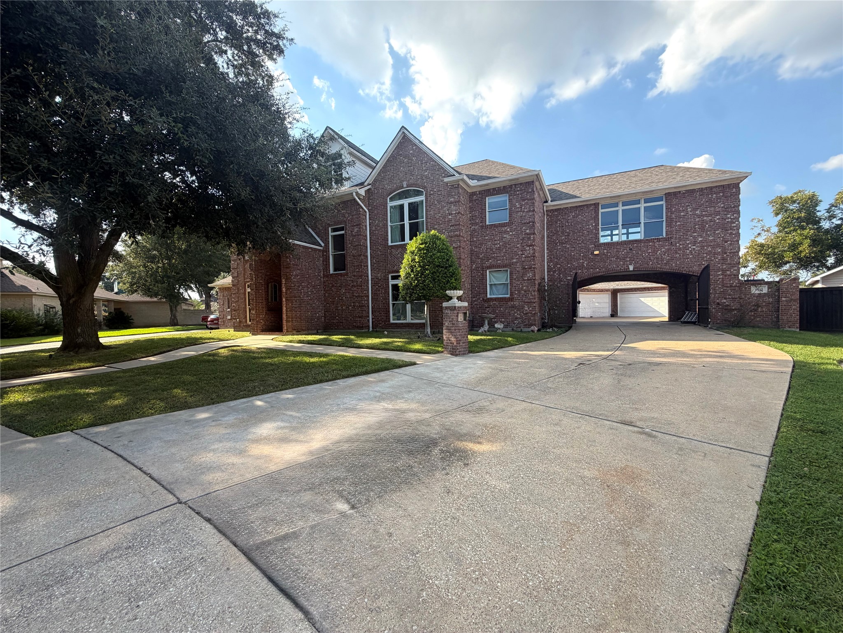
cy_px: 316
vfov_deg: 85.7
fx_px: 341
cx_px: 422
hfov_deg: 102.1
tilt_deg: -0.5
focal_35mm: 14
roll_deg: +0.7
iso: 40
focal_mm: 2.22
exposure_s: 1/619
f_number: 2.2
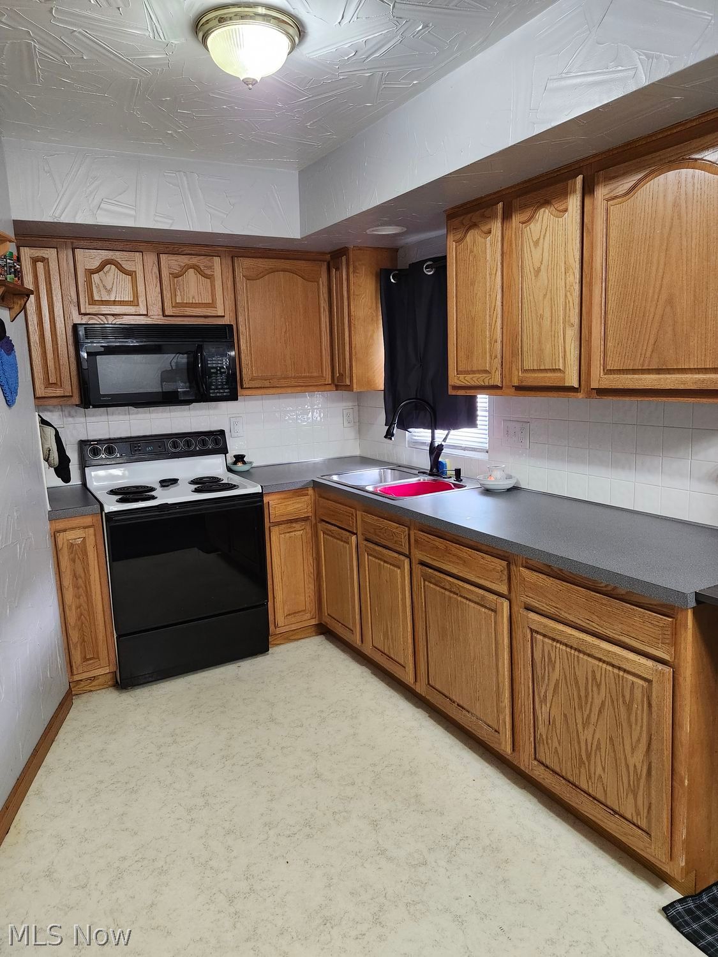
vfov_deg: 73.9
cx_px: 359
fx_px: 636
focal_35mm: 23
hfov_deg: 58.9
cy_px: 478
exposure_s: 1/120
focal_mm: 5.54
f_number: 1.8
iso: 1000
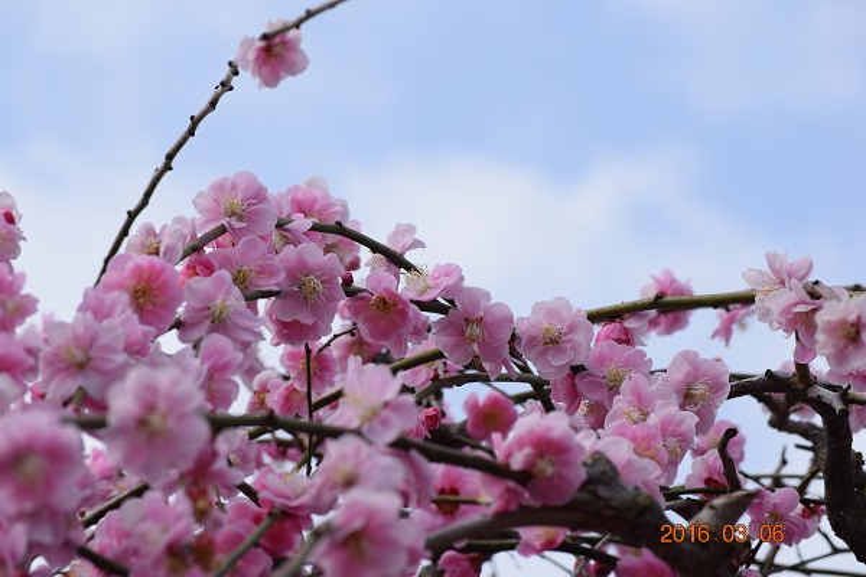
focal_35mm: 150
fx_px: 3608
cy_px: 288
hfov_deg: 13.7
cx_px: 433
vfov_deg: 9.1
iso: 200
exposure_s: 1/400
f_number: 10
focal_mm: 100
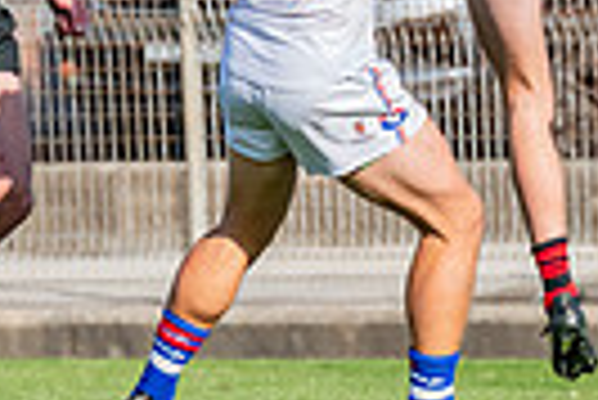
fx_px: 32194
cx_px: 587
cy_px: -113
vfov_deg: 0.7
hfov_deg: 1.1
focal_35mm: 1936
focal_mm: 380
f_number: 10
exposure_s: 1/1600
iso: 800
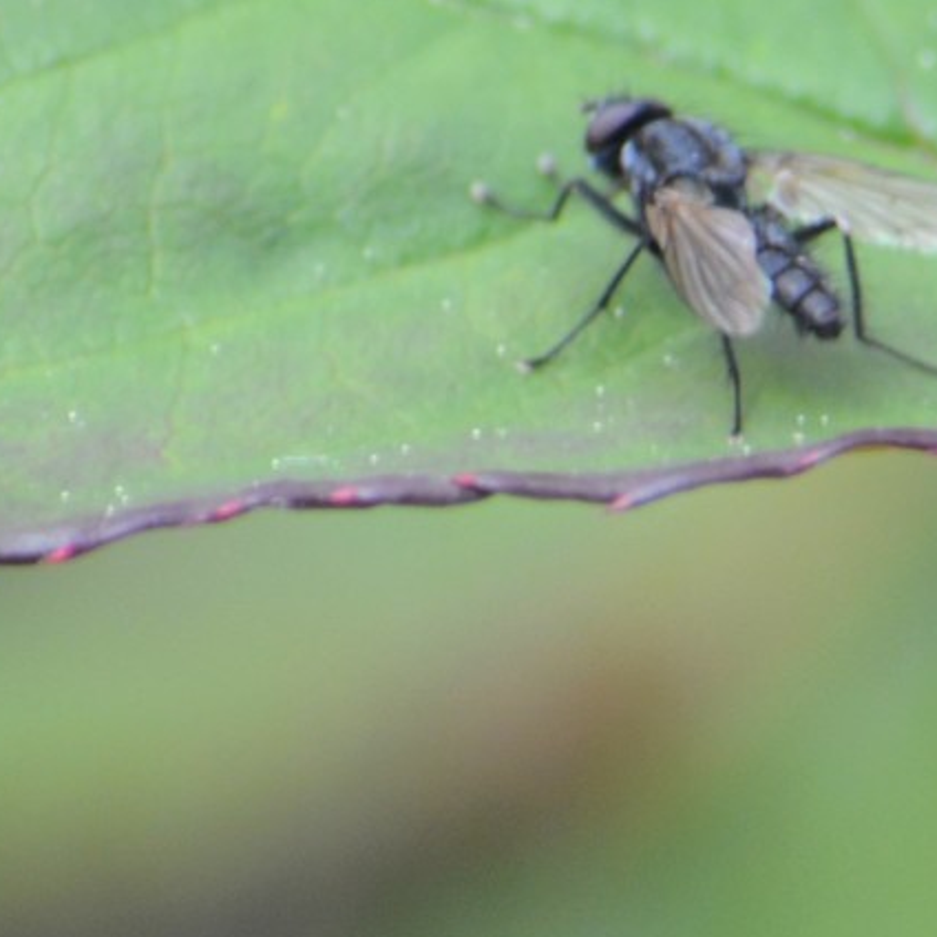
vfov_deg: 2.0
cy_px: 422
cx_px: 710
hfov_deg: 2.0
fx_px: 26521
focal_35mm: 866
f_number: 8
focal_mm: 300
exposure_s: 1/125
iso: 400
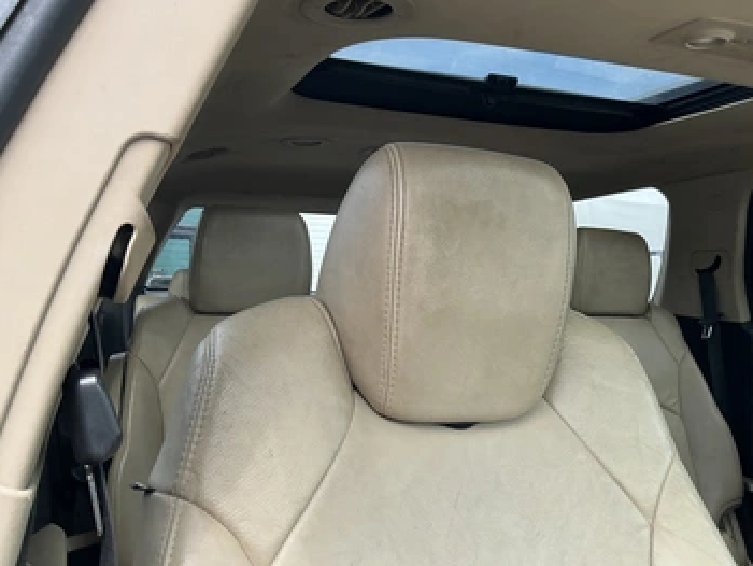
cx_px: 415
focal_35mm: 32
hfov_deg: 56.7
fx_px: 697
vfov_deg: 44.2
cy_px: 288
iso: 25
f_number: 1.8
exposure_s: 1/125
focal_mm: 3
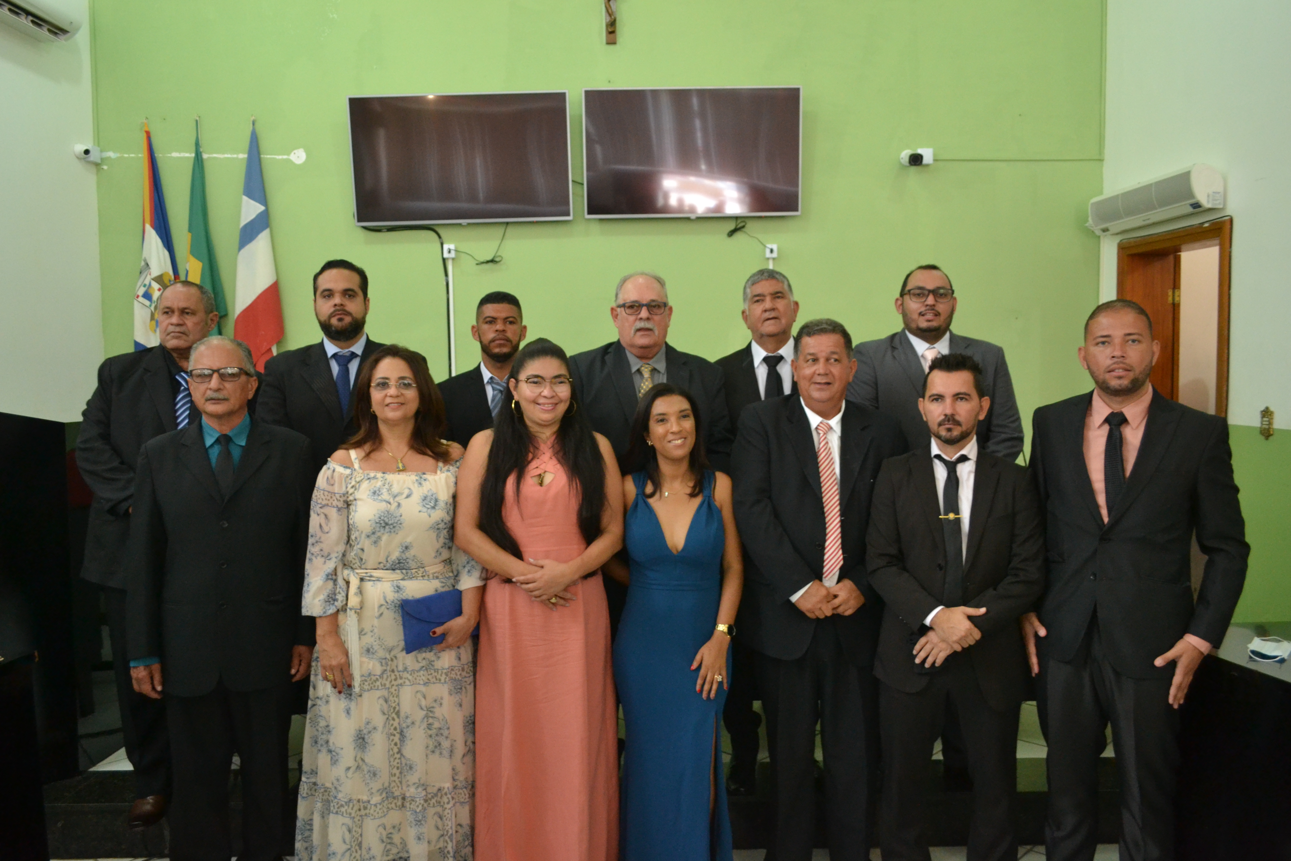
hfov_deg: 67.4
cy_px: 430
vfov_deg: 47.9
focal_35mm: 27
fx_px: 968
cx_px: 646
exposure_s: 1/100
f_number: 3.5
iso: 1600
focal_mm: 18
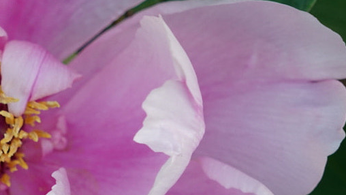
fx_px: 6424
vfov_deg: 1.7
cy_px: 182
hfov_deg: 3.1
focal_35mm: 700
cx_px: 7
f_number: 6.3
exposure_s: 1/250
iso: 500
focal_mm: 212
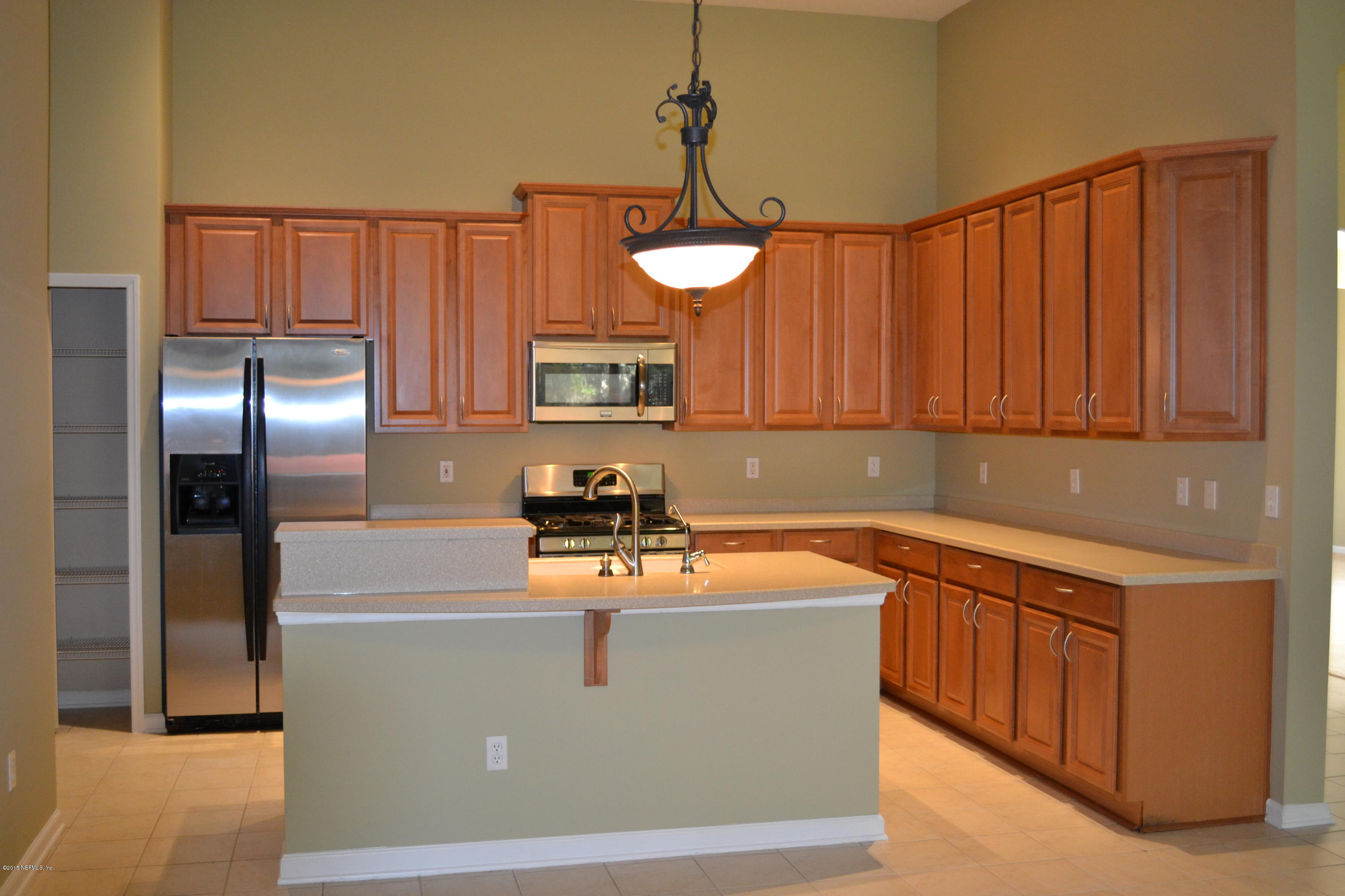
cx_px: 672
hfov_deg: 53.1
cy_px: 448
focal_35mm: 36
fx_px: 1345
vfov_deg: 36.9
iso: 1000
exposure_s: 1/60
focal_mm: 24
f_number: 4
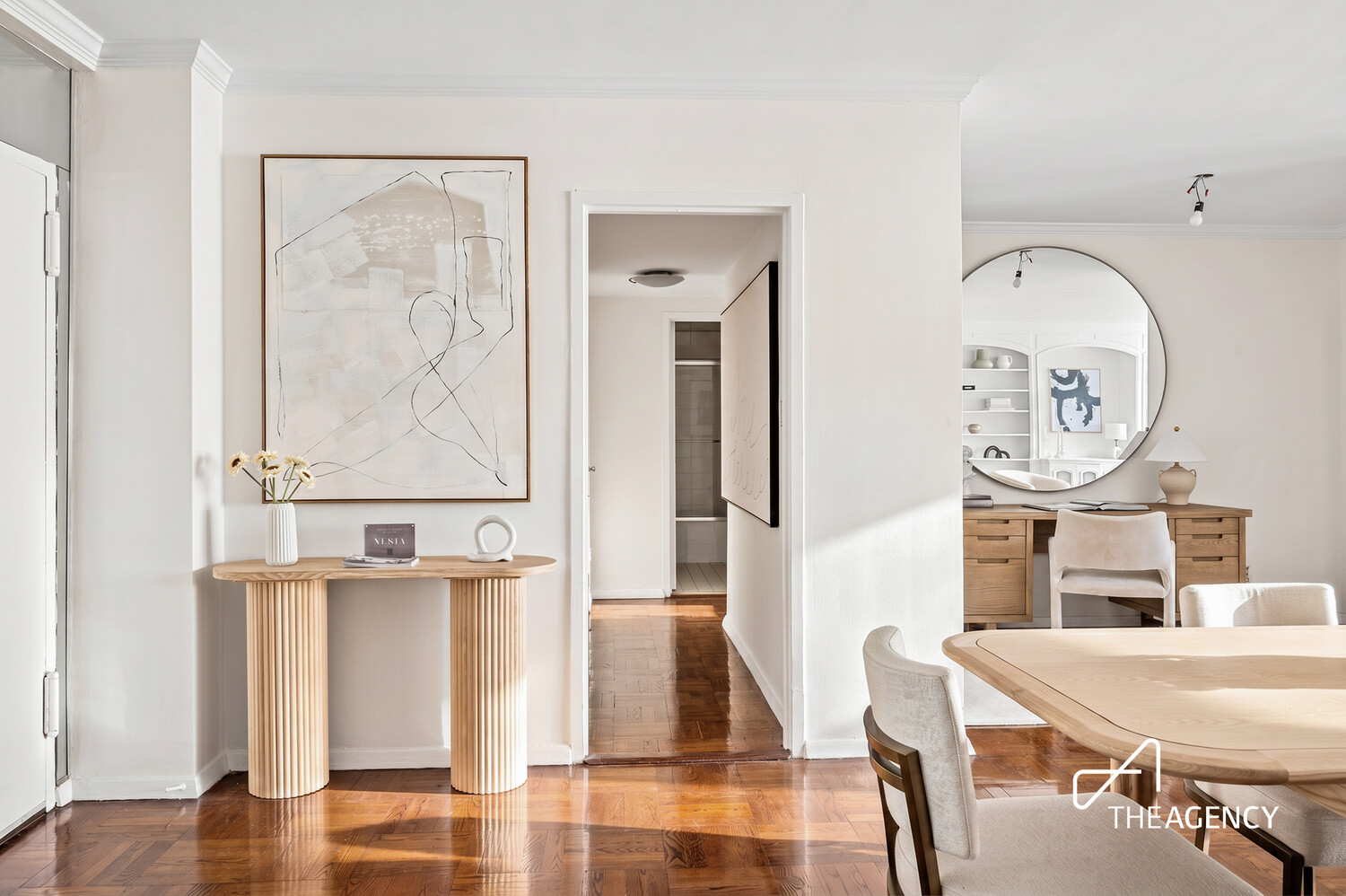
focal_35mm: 24
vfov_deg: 52.1
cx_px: 673
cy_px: 448
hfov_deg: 72.6
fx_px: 915
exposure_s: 1.3
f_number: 11
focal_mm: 24.5
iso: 250
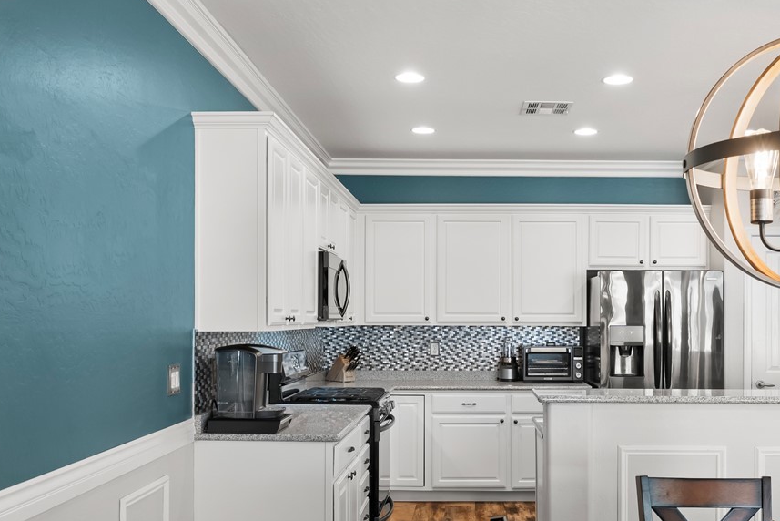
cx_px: 466
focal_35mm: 38
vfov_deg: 34.9
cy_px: 320
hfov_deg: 50.4
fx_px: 824
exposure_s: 1/4
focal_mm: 20
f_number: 8
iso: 400
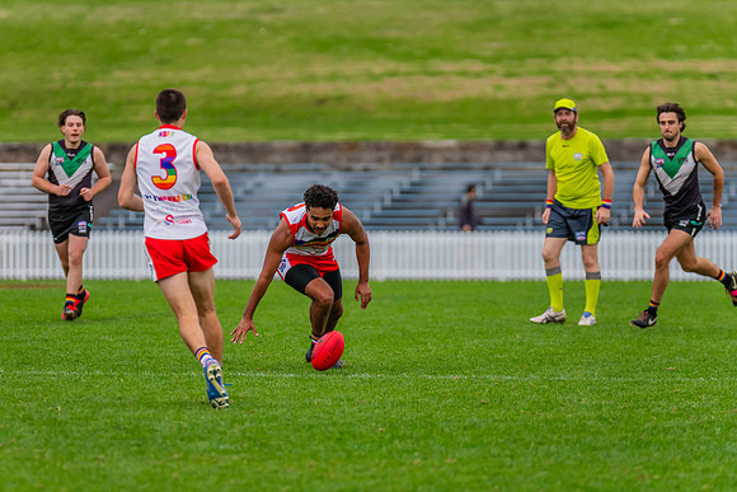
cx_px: 327
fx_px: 6675
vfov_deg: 4.2
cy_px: 274
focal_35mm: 326
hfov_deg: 6.3
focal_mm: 290
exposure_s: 1/1000
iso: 800
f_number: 4
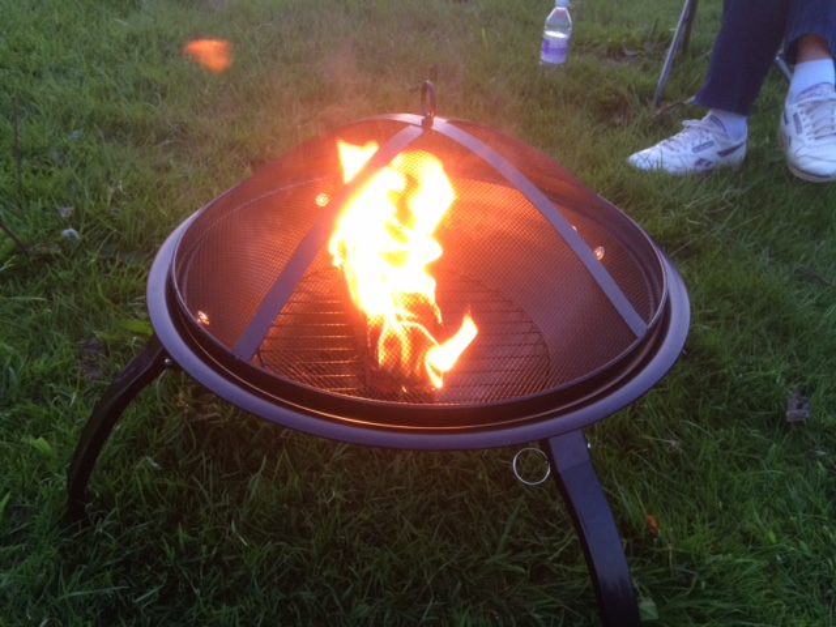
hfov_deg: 61.7
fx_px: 700
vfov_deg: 48.2
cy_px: 314
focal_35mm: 29
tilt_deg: -34.7
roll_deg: -8.3
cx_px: 418
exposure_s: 1/30
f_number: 2.2
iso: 100
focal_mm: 4.15
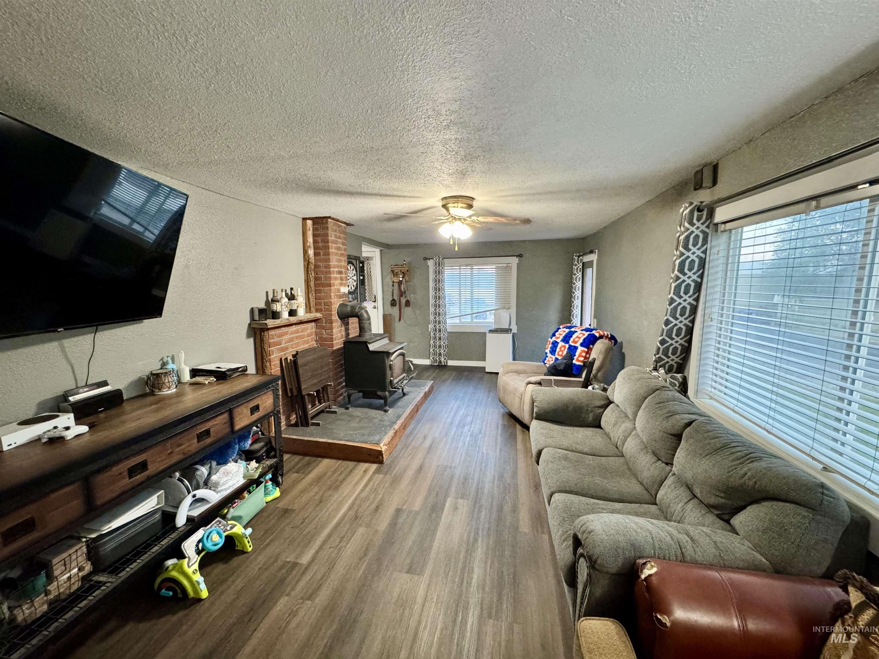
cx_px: 440
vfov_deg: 85.7
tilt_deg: -8.2
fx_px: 356
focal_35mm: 14
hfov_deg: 102.1
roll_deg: +0.3
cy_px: 330
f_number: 2.2
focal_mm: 2.22
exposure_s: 1/60
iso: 1000
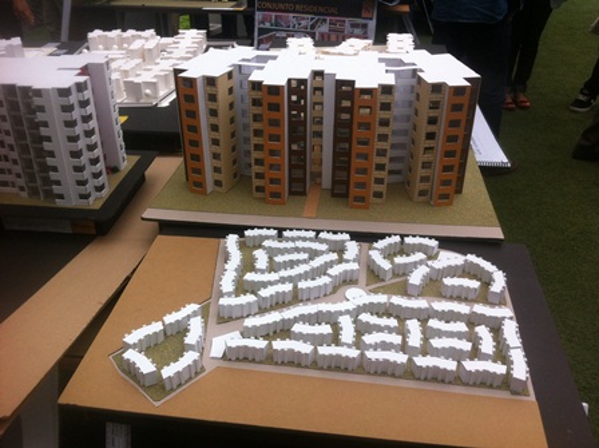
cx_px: 300
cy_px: 224
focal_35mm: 35
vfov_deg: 40.6
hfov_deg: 52.7
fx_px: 605
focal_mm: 3.85
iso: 80
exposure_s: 1/754
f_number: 2.8
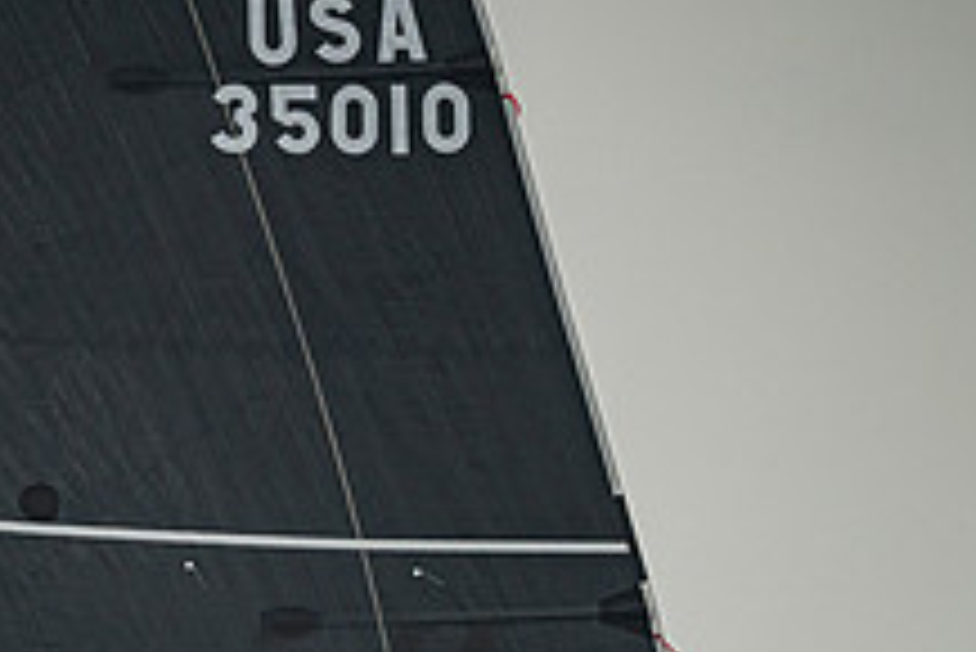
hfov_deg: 2.2
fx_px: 25256
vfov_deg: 1.5
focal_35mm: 931
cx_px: -148
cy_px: 1096
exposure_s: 1/4000
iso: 320
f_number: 5
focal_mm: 260
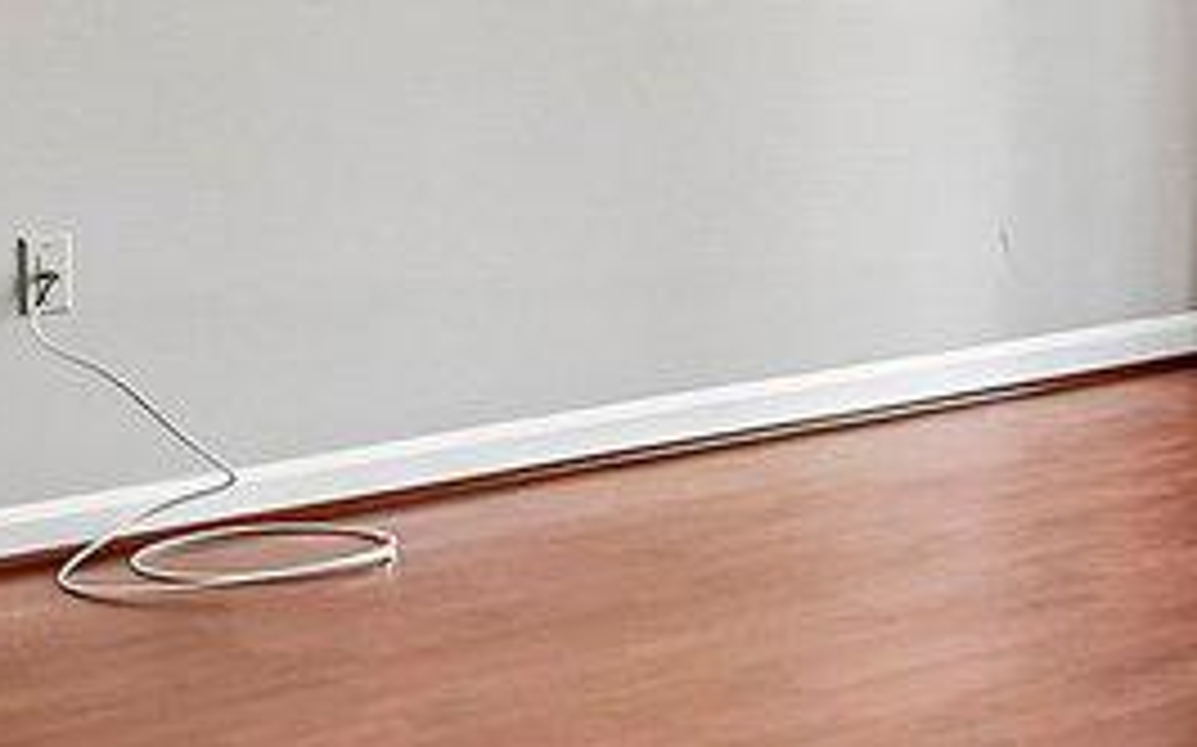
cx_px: 1845
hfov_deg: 17.0
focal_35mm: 110
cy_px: -313
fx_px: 3587
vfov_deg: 11.5
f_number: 8
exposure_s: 1/13
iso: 400
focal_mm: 14
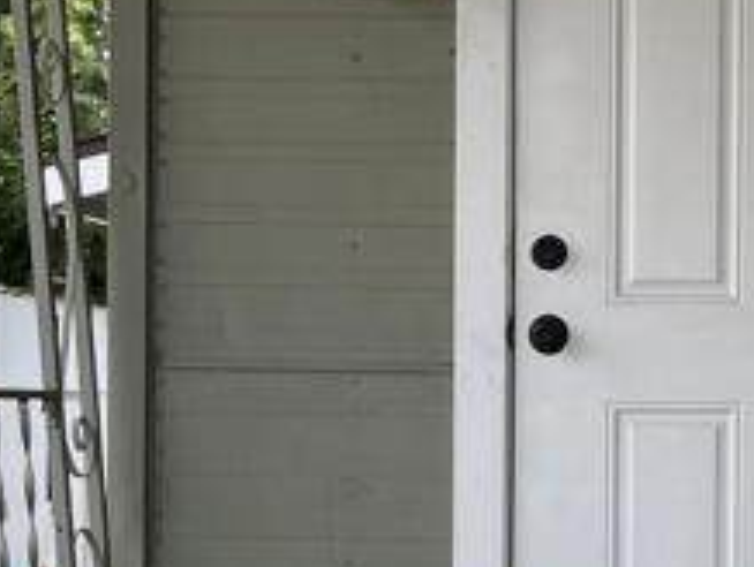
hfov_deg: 16.1
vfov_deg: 12.1
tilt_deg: -1.5
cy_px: 449
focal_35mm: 122
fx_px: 2660
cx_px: 560
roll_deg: +0.1
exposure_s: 1/935
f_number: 1.6
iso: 50
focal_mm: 5.1
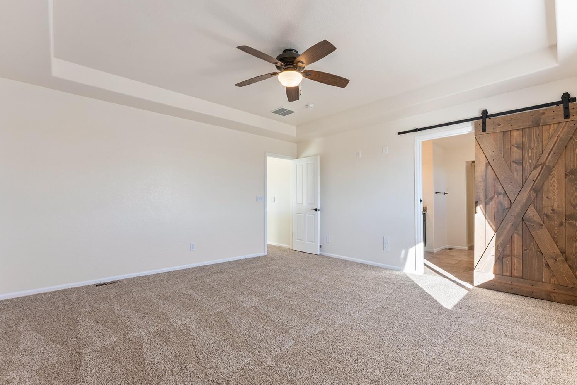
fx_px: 241
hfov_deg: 100.4
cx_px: 283
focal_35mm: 15
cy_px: 203
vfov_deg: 77.3
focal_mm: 14
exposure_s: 1/60
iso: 400
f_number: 9
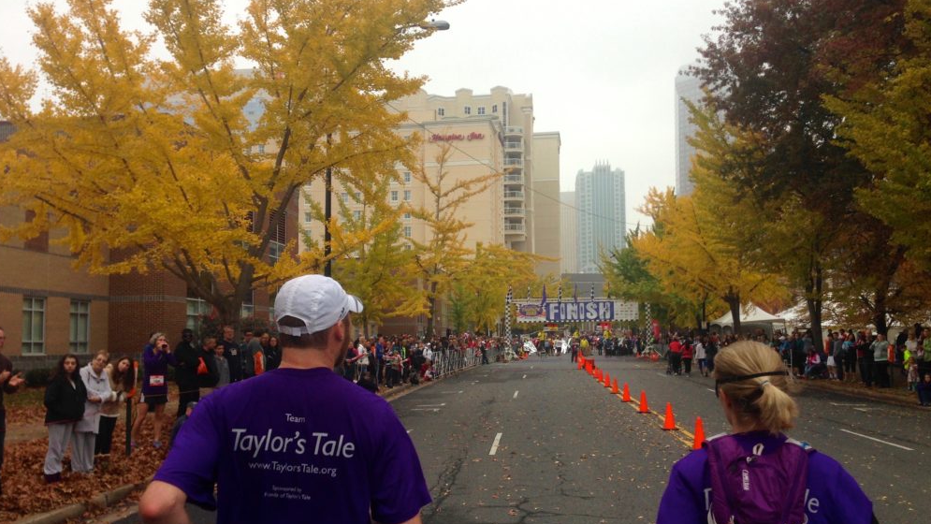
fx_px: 914
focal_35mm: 37
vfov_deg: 32.0
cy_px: 282
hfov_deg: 54.0
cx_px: 468
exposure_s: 1/516
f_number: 2.4
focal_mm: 4.12
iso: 50
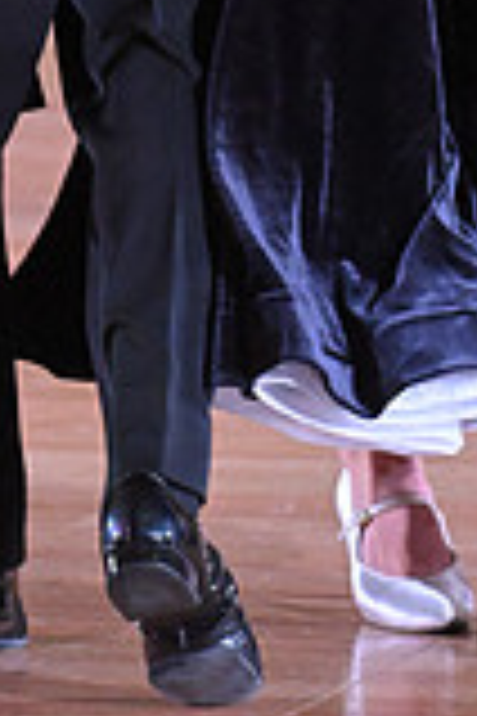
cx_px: 389
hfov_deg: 2.7
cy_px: -459
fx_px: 10175
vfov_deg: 4.0
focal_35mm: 512
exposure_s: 1/400
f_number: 4
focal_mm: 140
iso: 5000
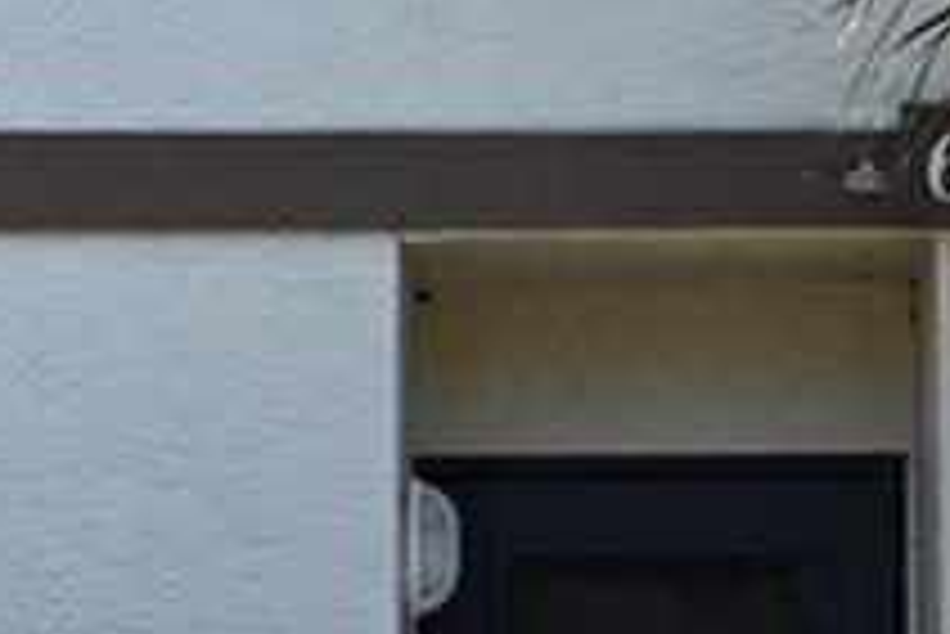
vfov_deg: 5.5
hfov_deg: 8.2
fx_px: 6602
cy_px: 452
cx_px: 982
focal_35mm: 250
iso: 110
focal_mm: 22
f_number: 5.6
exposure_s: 1/250
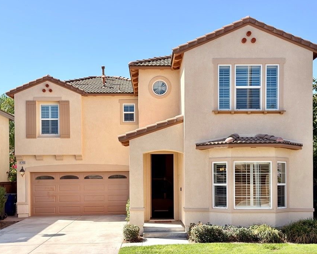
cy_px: 128
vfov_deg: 30.8
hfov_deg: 38.0
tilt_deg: +5.2
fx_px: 460
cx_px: 161
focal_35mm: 49
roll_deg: -0.3
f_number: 1.78
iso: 64
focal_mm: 6.76
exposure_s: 1/3610
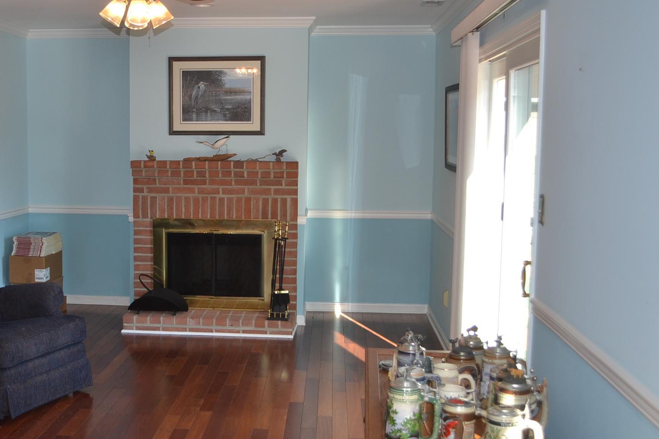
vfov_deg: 27.0
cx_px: 210
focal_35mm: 50
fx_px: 915
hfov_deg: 39.1
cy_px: 241
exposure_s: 1/80
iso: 400
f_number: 4
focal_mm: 24
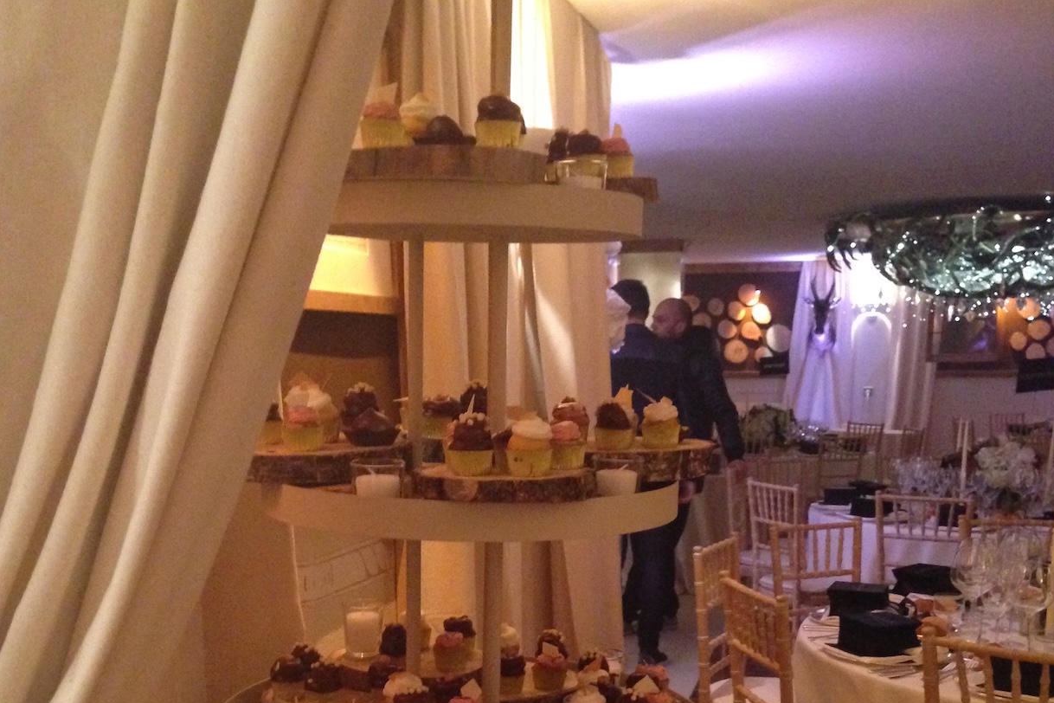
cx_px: 528
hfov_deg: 42.7
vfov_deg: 28.5
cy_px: 581
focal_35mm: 46
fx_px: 1347
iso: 800
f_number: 2.4
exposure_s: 1/15
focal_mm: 4.12
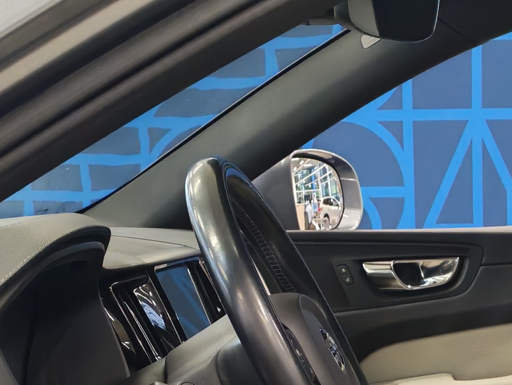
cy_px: 548
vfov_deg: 13.9
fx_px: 1494
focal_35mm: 101
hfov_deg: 19.2
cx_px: 443
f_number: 1.9
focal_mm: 6.12
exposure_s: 1/100
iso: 1000
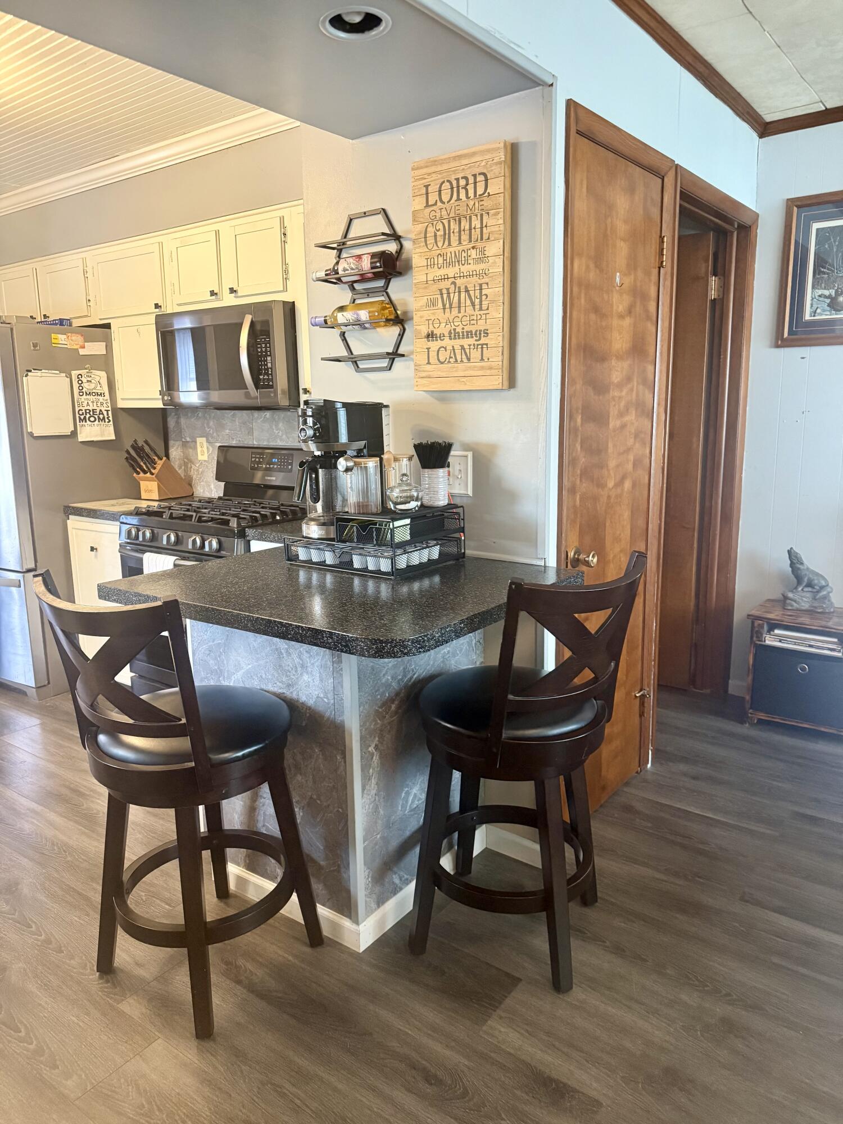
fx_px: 779
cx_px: 422
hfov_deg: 56.8
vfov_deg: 71.6
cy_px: 562
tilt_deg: -9.5
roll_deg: +0.5
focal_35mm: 24
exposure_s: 1/60
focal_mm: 6.76
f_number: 1.78
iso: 400
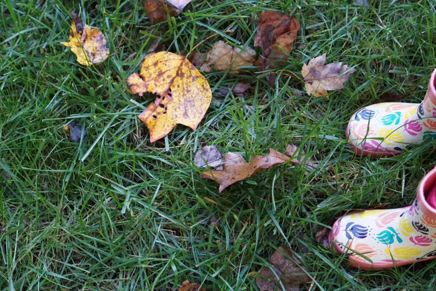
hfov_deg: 29.4
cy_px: 127
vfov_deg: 19.8
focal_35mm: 69
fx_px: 831
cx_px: 226
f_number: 2.8
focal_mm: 35
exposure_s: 1/500
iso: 2000
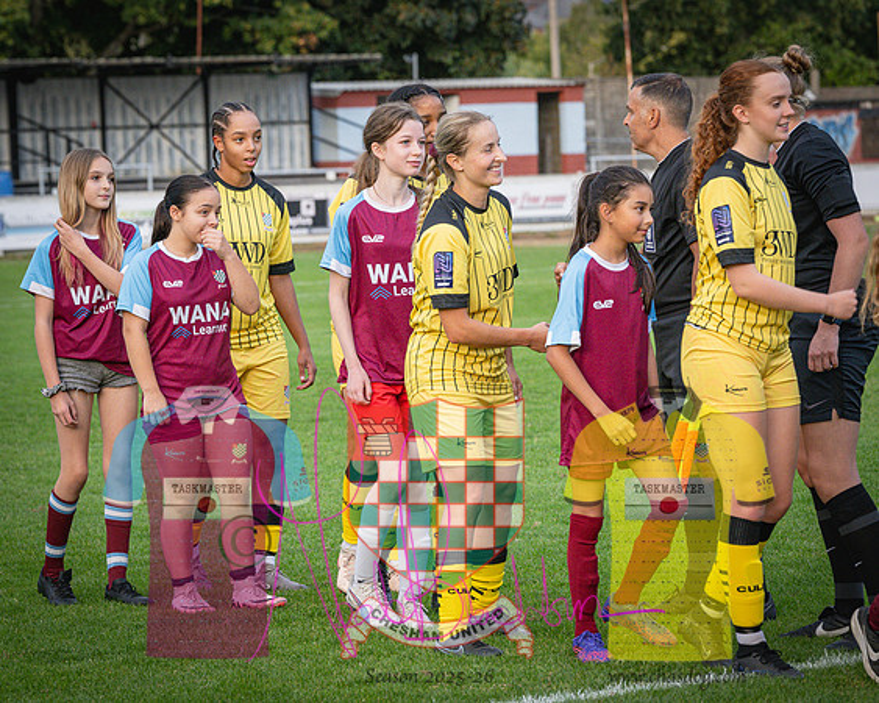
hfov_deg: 11.9
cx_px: 438
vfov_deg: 9.5
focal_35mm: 162
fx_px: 4209
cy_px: 291
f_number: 5
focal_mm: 116
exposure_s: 1/400
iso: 2000
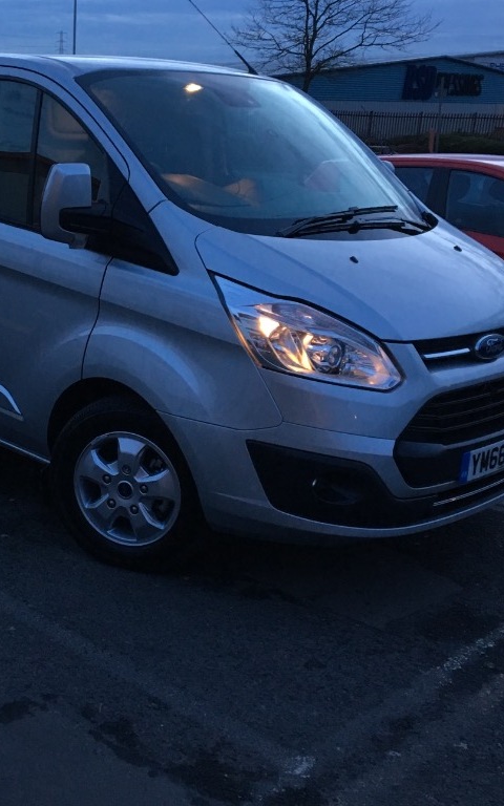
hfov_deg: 26.4
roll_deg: -1.0
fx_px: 1055
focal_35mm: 48
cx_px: 99
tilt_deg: -11.8
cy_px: 327
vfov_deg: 41.7
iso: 125
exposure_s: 1/33
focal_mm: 4.15
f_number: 2.2
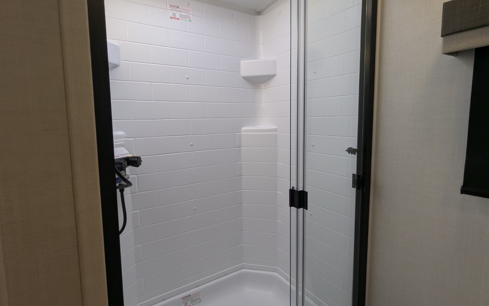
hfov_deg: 91.1
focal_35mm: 18
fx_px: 240
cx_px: 247
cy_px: 145
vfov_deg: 65.0
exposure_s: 1/129
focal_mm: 2.35
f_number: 2.2
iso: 43
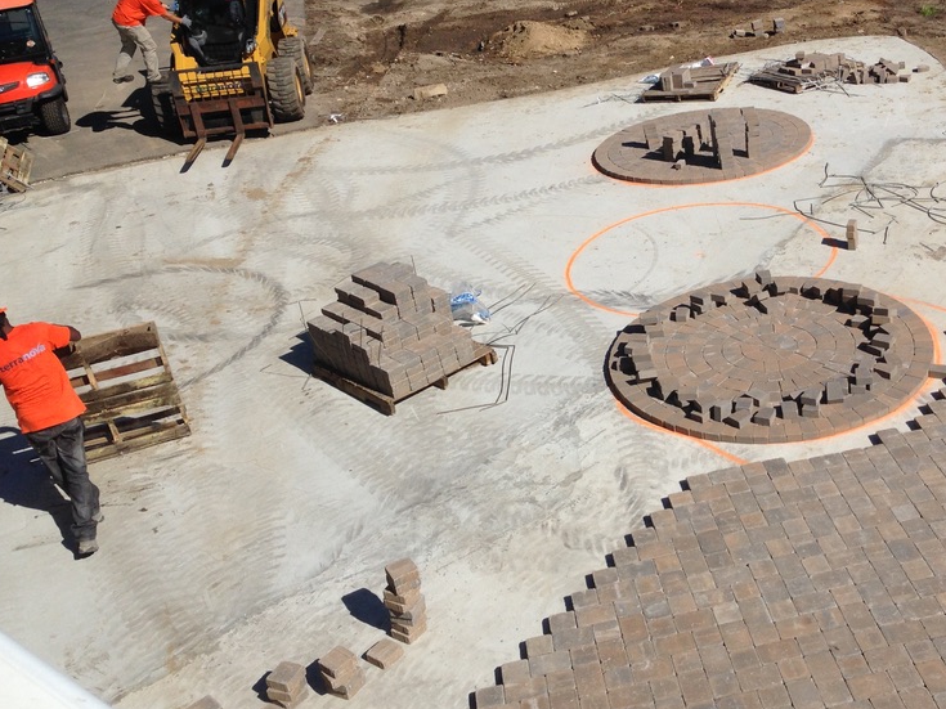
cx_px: 658
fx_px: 1257
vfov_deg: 31.5
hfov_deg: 40.5
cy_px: 304
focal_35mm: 46
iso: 50
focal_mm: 4.12
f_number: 2.4
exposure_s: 1/3012
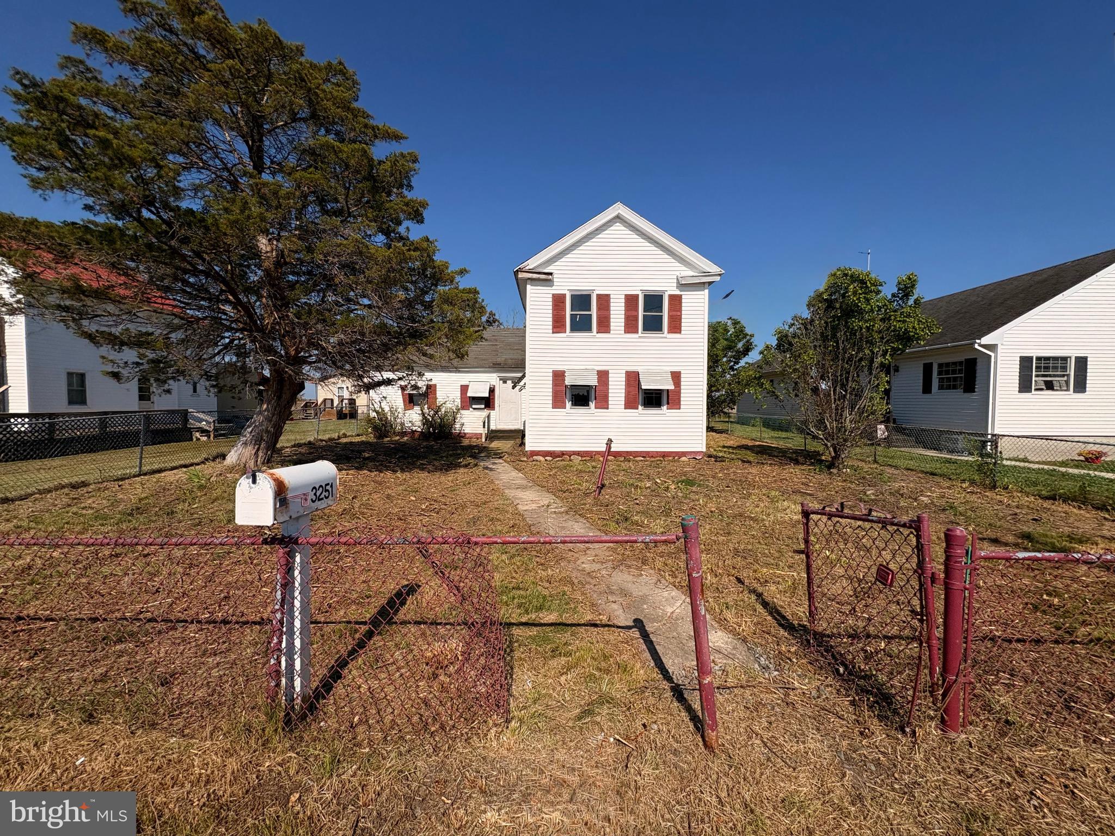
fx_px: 451
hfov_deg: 102.1
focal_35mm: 14
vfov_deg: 85.7
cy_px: 418
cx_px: 558
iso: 50
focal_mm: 2.22
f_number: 2.2
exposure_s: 1/5263
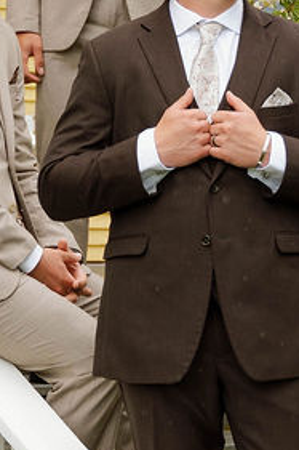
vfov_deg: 10.9
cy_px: -26
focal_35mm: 186
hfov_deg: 7.4
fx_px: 2320
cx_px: 166
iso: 200
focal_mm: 34
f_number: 2.8
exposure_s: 1/800
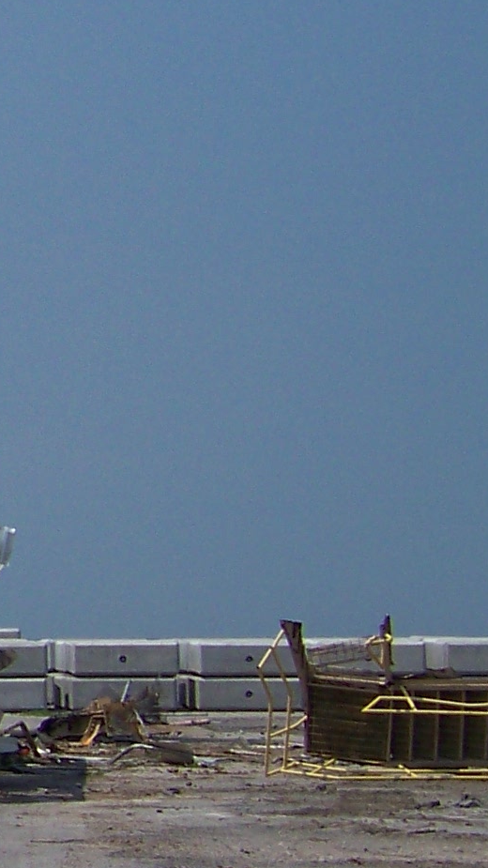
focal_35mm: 199
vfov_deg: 10.8
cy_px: 94
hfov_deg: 5.7
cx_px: -943
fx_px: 4580
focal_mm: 9.36
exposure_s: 1/1000
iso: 64
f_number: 4.5
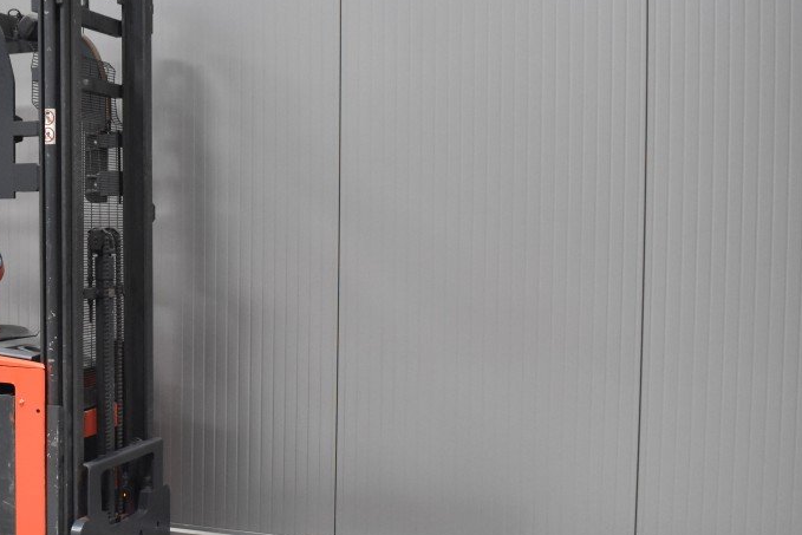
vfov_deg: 25.5
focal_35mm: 53
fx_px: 1181
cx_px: 105
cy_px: 287
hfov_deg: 35.6
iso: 1600
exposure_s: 1/30
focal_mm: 20
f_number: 5
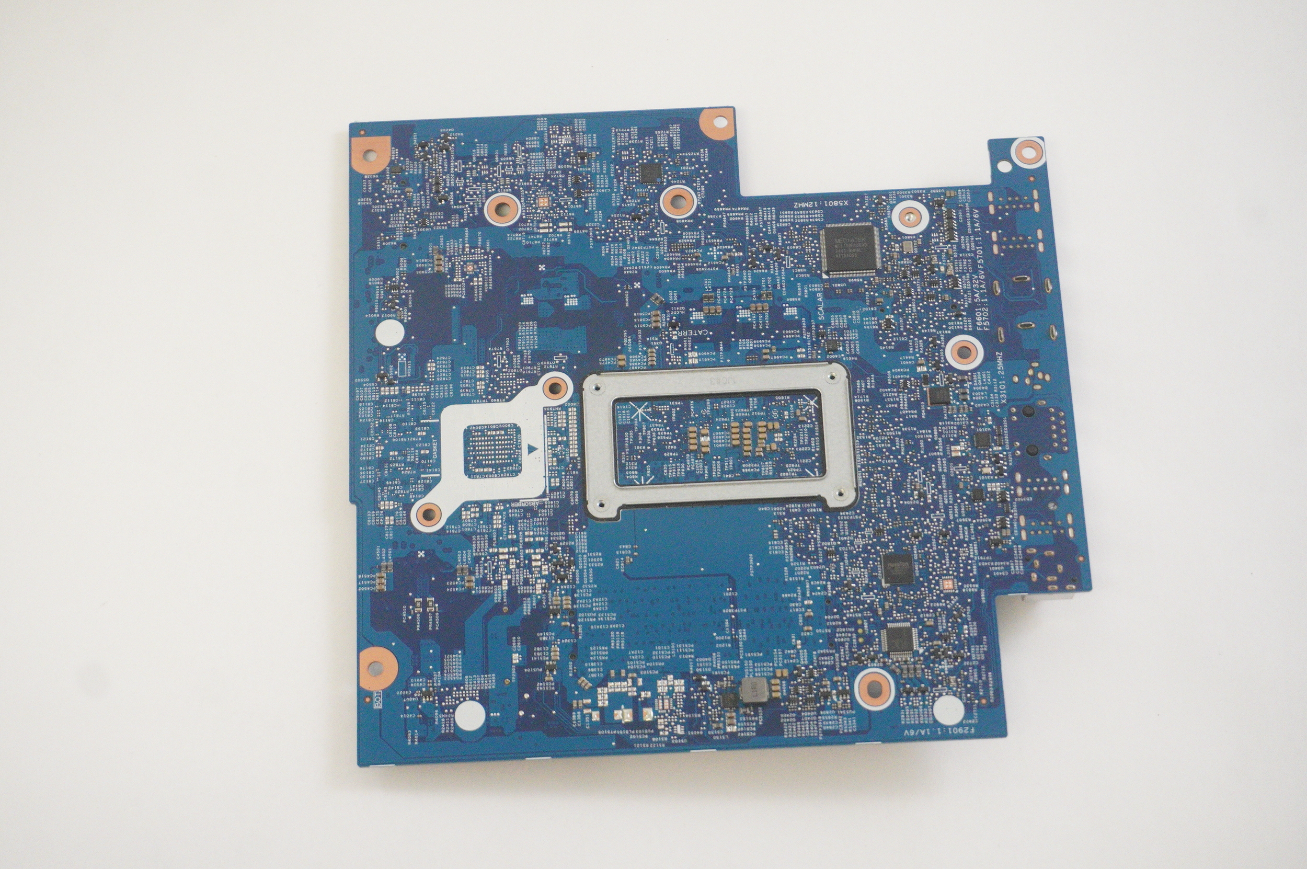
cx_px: 654
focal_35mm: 64
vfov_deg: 21.0
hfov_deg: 31.2
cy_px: 434
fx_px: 2340
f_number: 5.6
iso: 5000
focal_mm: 43
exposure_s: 1/200
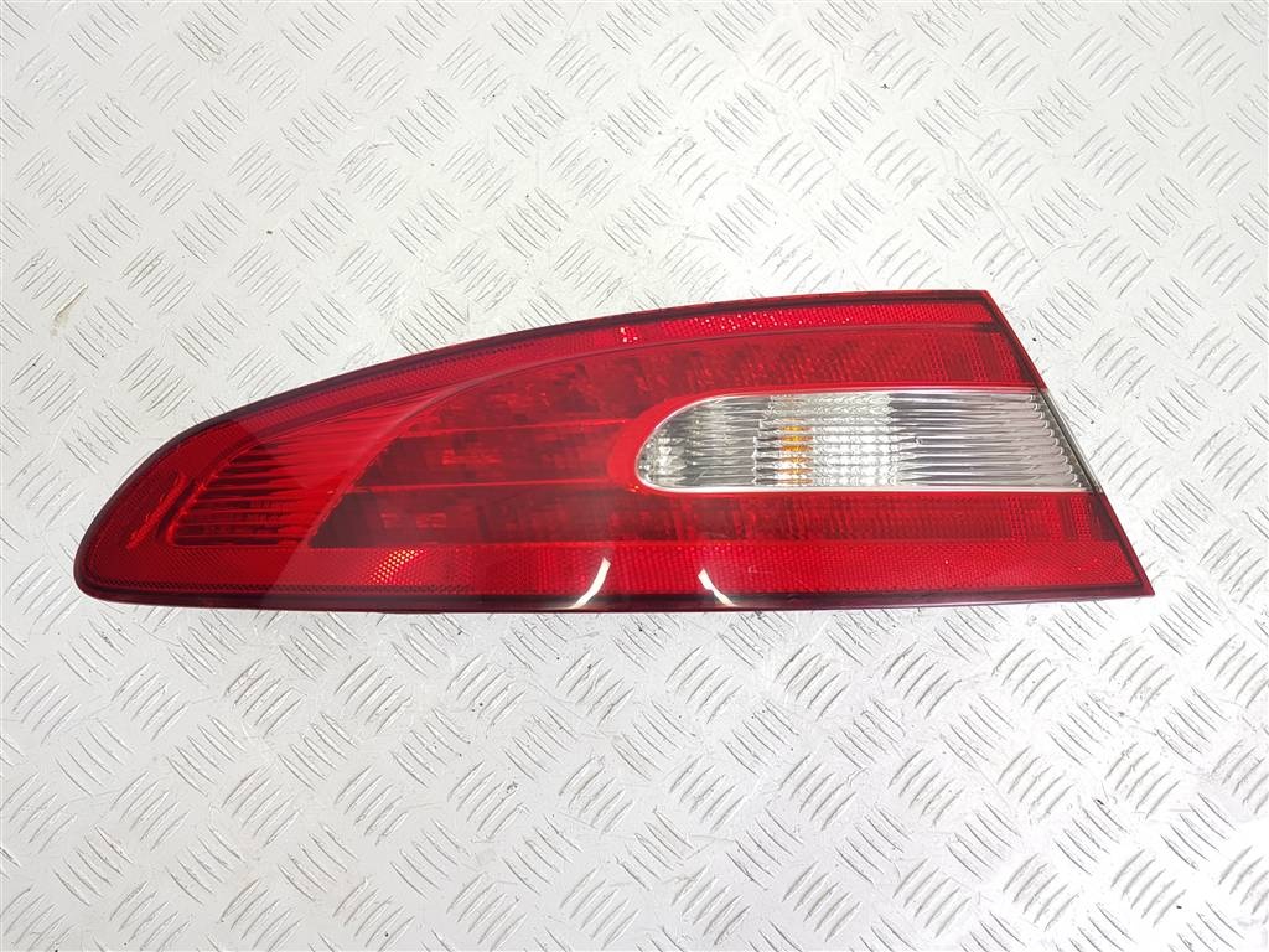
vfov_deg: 53.1
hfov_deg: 67.3
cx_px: 634
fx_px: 953
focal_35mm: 26
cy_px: 476
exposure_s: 1/50
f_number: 1.7
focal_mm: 4.2
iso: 50
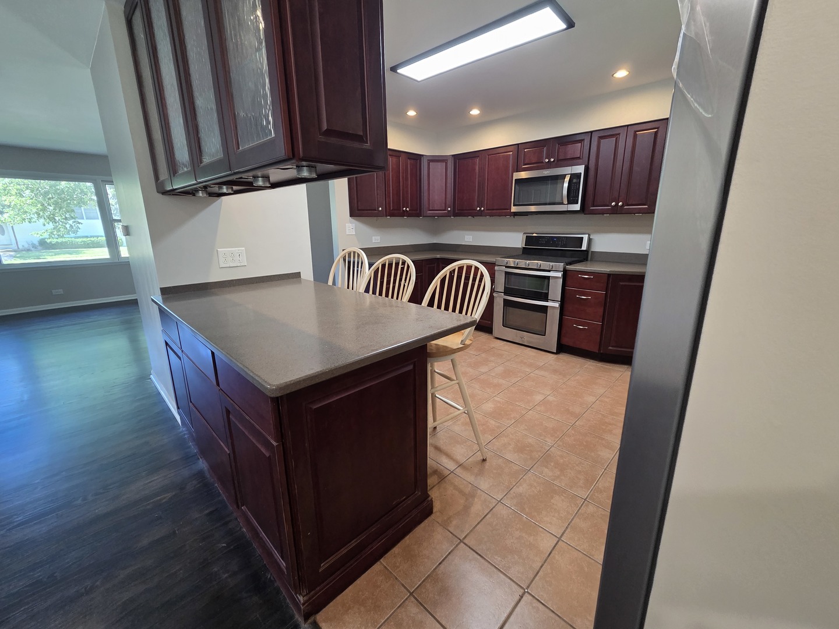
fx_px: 315
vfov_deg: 89.9
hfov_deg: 106.2
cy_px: 314
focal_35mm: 13
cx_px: 420
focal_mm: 2.2
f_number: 2.2
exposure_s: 1/60
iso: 200
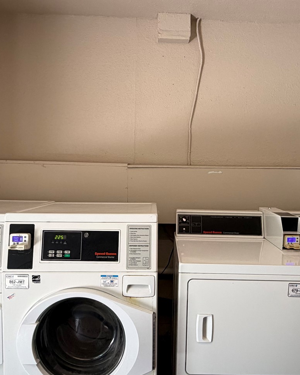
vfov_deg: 60.4
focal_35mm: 29
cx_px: 167
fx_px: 322
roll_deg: -0.3
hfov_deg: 49.9
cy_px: 197
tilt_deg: -6.2
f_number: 2.2
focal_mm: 2.22
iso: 160
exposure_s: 1/60
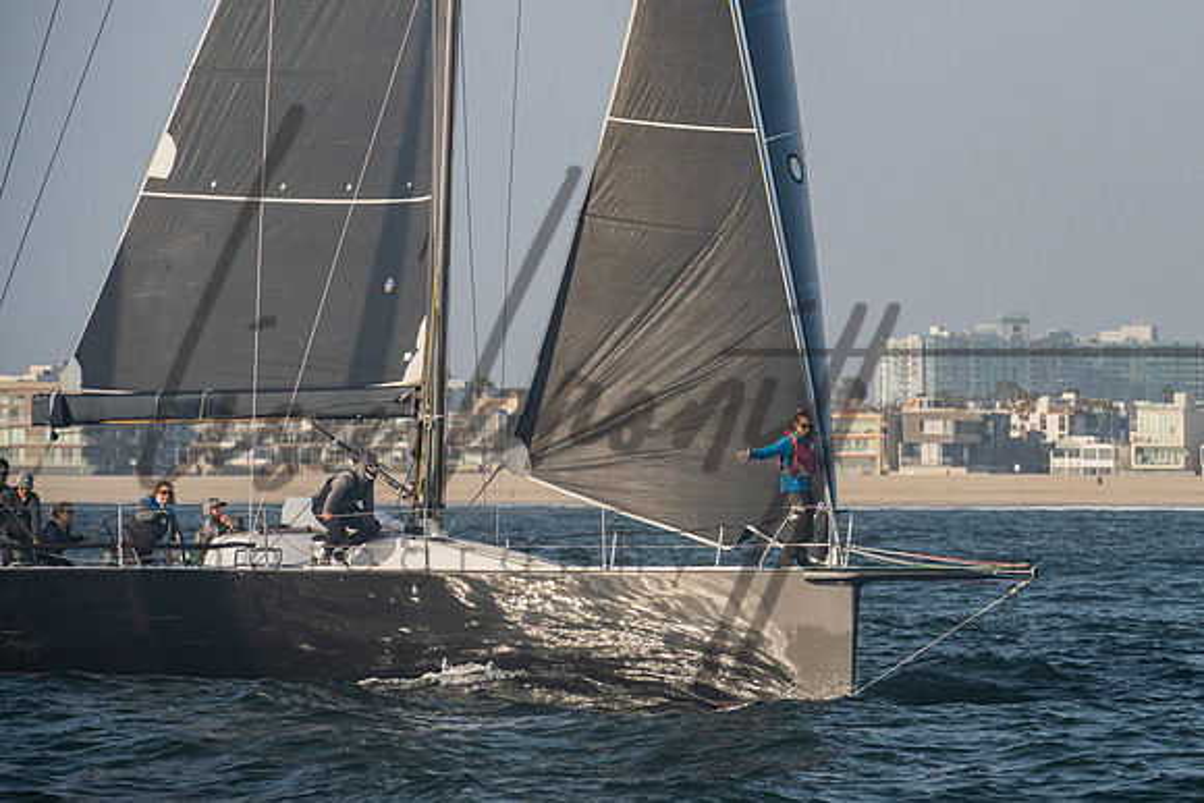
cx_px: 790
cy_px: 383
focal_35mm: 263
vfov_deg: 5.2
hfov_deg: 7.8
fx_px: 8808
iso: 400
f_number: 8
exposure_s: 1/800
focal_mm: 200
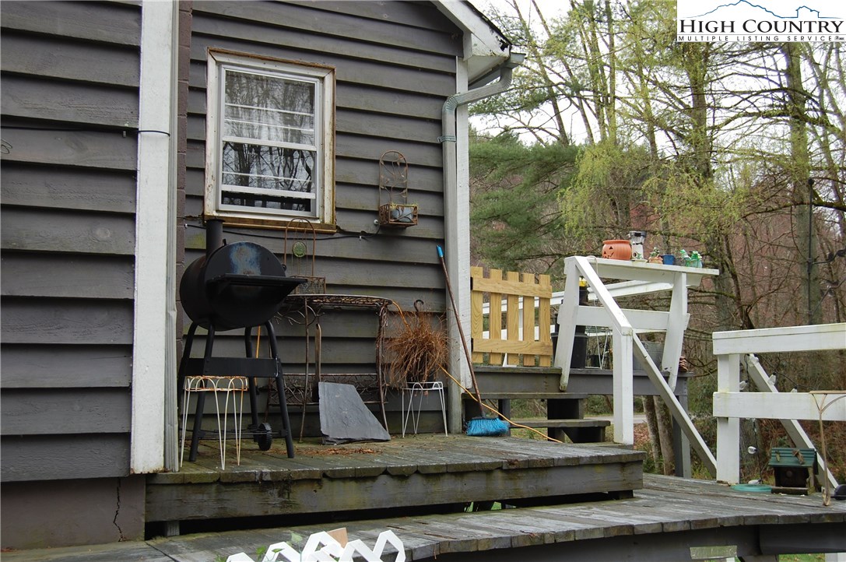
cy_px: 281
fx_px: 915
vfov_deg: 34.1
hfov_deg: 49.6
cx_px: 423
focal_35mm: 39
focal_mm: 26
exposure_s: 1/125
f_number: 5.6
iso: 200
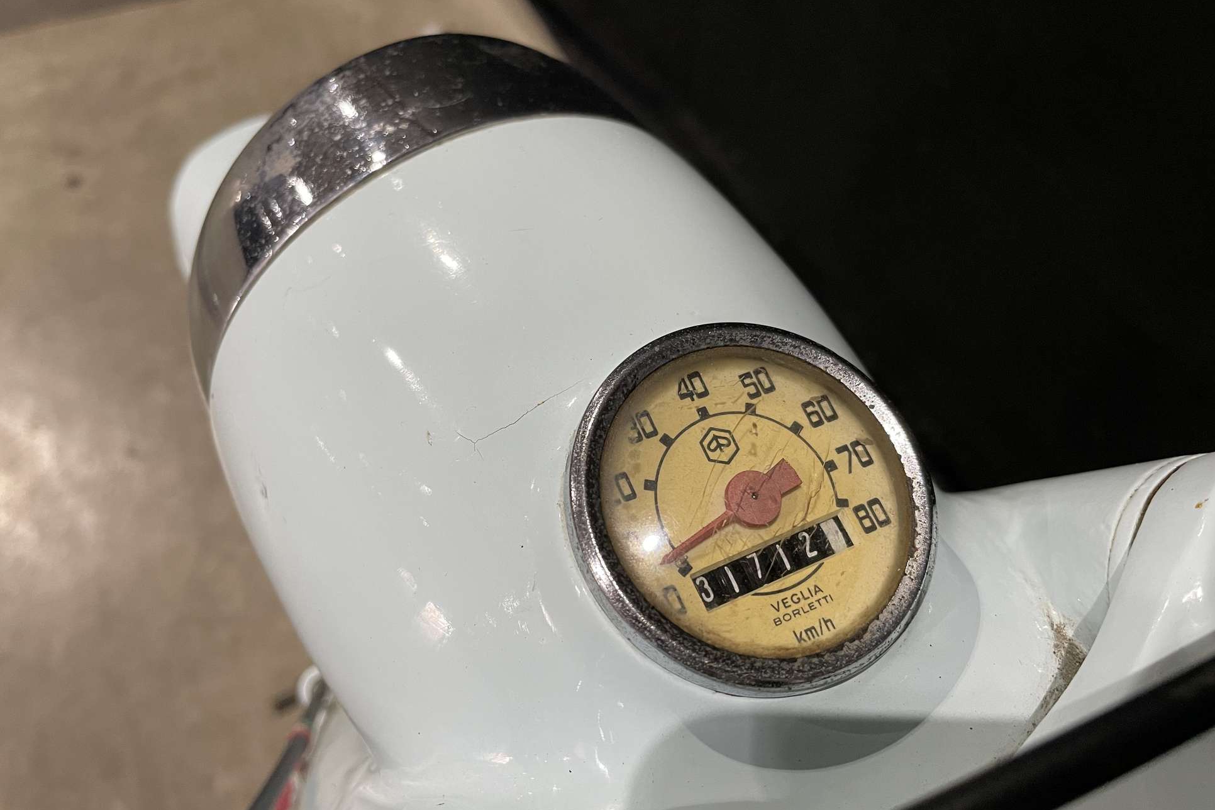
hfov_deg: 65.5
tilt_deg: -54.9
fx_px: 945
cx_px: 599
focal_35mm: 28
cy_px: 409
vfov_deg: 46.4
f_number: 1.6
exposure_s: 1/50
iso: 160
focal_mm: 4.2
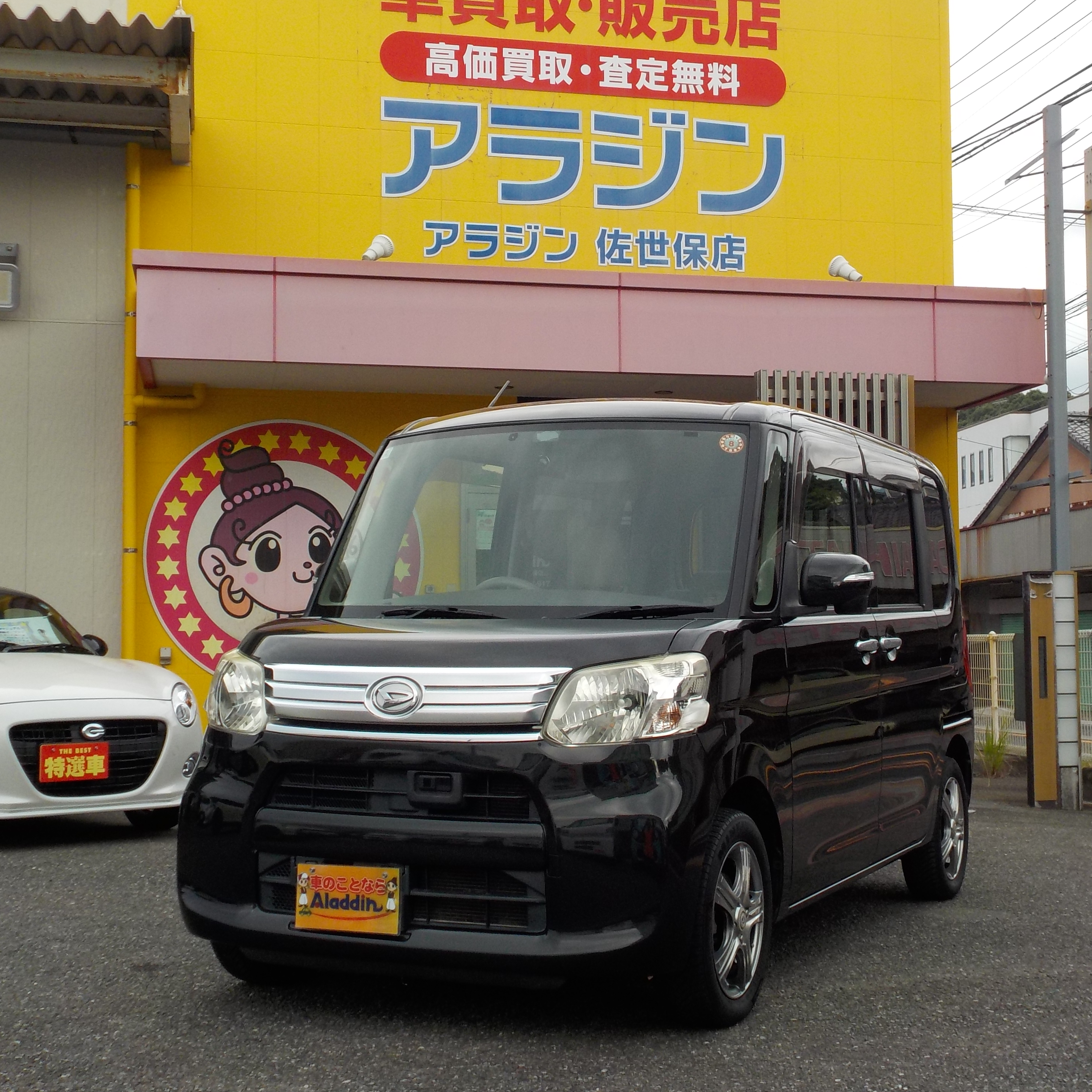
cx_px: 608
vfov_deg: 36.1
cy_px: 533
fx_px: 1677
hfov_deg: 36.0
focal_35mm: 47
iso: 125
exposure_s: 1/320
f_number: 3.7
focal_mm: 5.2
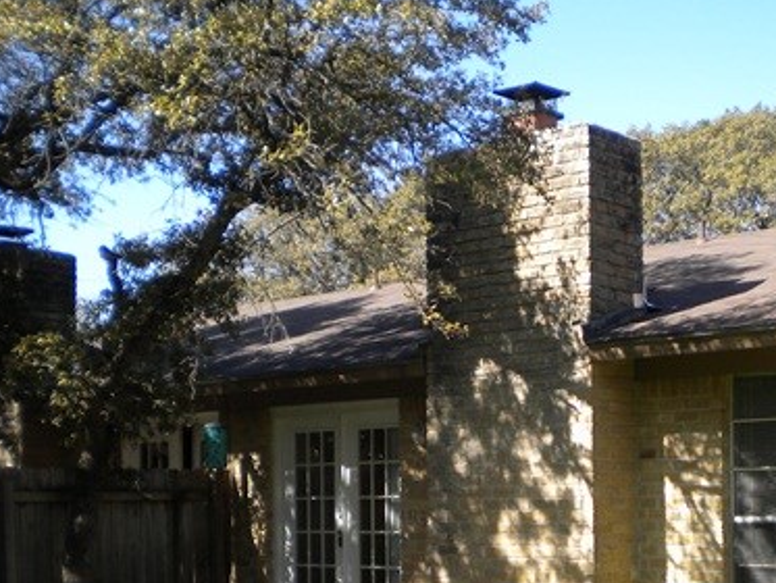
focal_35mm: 60
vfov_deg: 24.0
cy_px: 485
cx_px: 526
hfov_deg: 31.9
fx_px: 1345
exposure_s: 1/508
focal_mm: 6.3
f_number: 3.1
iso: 87
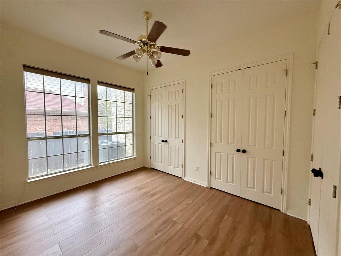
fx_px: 138
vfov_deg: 85.7
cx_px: 170
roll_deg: -0.1
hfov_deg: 102.1
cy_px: 128
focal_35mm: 14
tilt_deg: -3.1
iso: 400
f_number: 2.2
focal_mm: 2.22
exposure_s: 1/60
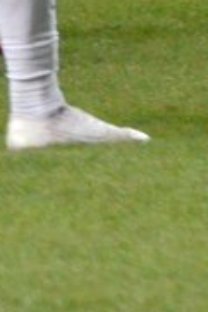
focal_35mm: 1640
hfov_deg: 0.8
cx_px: -562
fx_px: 14188
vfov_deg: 1.3
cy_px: -337
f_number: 5
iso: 3200
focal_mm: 165
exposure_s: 1/800
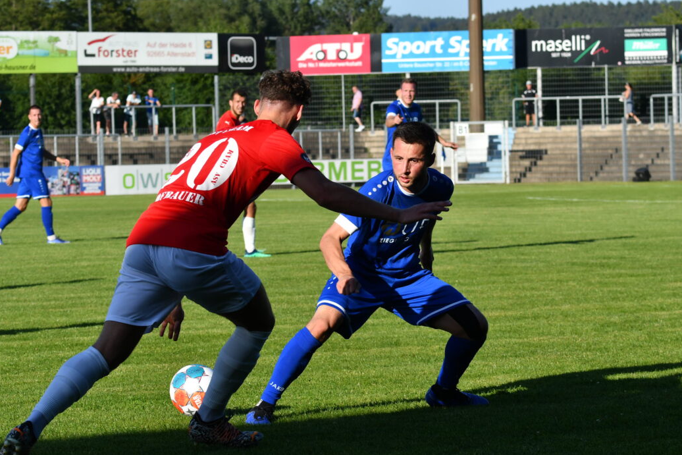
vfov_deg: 9.9
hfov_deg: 14.8
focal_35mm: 139
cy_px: 204
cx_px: 370
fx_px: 2633
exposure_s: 1/1600
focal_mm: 80
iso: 400
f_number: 6.3
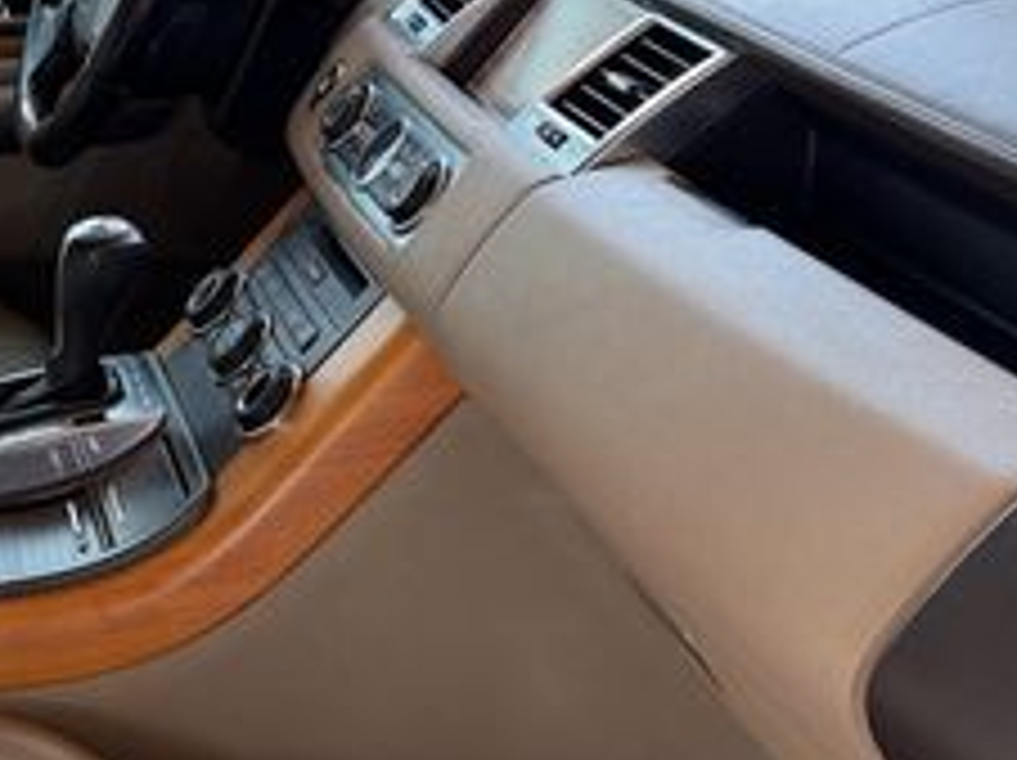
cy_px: 526
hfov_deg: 27.5
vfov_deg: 21.5
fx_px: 1996
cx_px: 99
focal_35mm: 68
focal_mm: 6.76
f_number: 1.78
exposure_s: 1/151
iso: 100
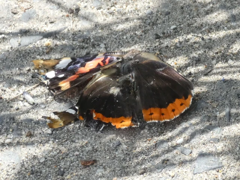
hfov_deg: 14.6
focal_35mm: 135
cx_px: 120
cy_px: 90
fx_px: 936
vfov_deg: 11.0
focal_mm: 24.2
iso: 320
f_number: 5.3
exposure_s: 1/250
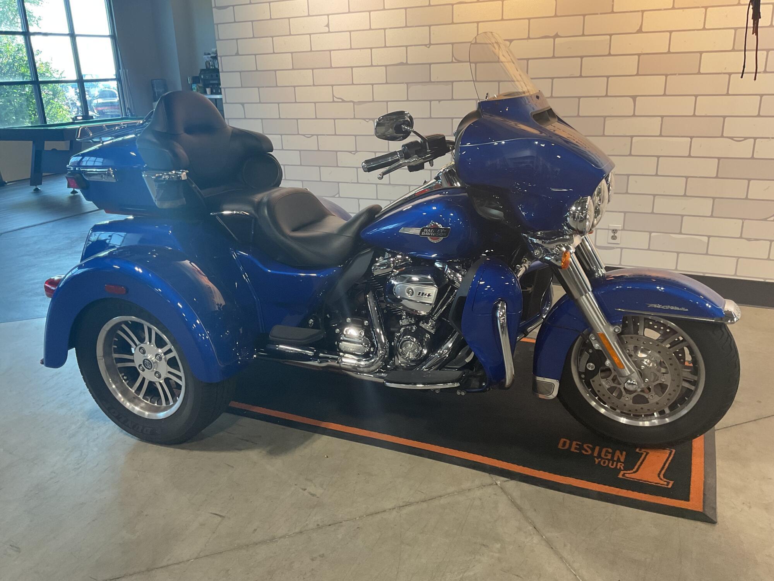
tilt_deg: -19.2
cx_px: 387
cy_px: 290
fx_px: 648
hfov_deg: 61.7
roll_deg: +3.4
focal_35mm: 29
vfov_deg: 48.2
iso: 64
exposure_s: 1/60
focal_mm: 3
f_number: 1.8
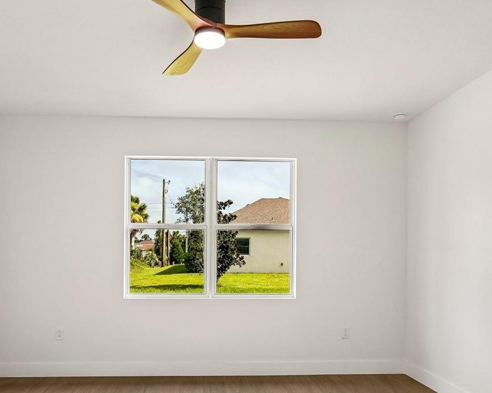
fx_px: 408
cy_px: 251
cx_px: 218
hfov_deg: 62.0
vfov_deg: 50.9
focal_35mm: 28
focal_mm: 16
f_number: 8
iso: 400
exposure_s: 1/125
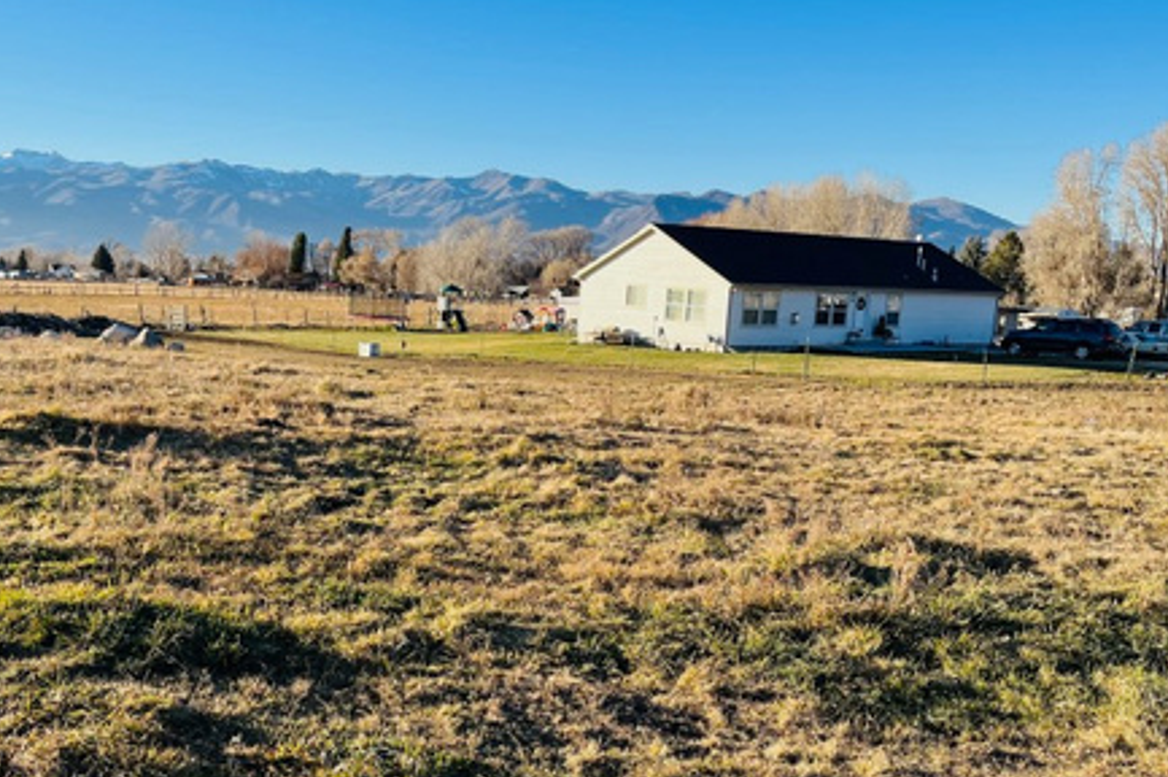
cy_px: 526
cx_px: 432
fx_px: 1297
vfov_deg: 33.0
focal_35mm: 40
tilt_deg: -11.6
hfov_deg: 48.0
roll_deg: -2.3
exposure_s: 1/1776
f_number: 1.6
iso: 50
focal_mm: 5.1
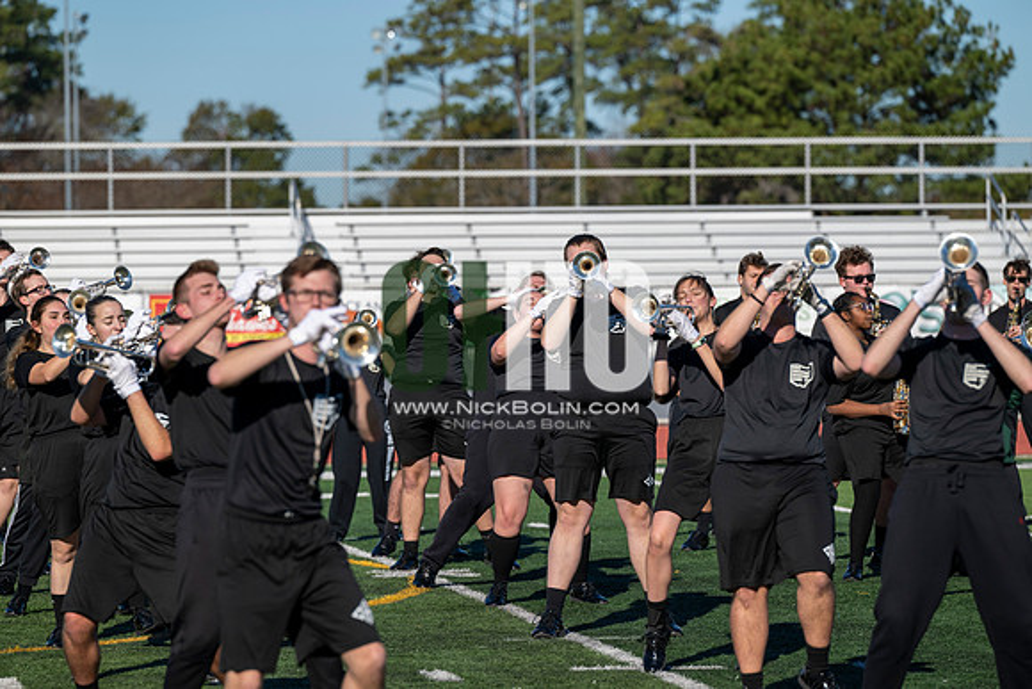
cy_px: 344
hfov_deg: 10.3
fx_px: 5734
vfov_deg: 6.9
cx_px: 516
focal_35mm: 200
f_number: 5
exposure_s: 1/2000
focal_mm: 200
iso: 200
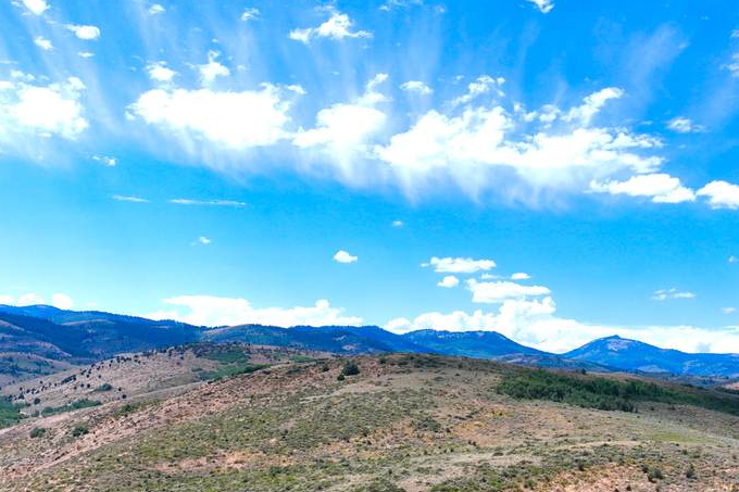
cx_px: 410
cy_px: 394
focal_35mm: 47
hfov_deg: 41.9
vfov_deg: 28.0
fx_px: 965
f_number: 2.8
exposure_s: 1/2500
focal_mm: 12.29
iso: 110
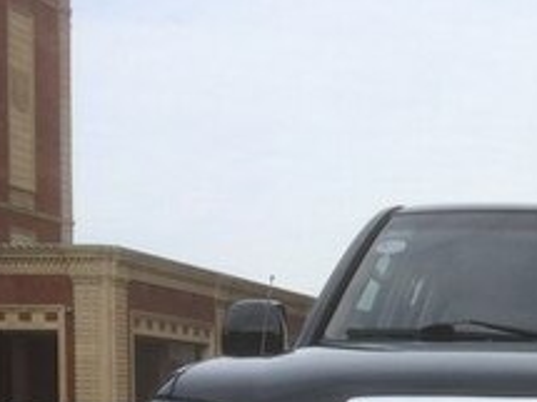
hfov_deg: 20.2
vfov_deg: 15.7
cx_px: 697
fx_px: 1380
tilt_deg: -1.8
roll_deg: +0.0
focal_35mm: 89
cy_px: 533
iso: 32
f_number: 2.2
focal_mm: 4.15
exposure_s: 1/954
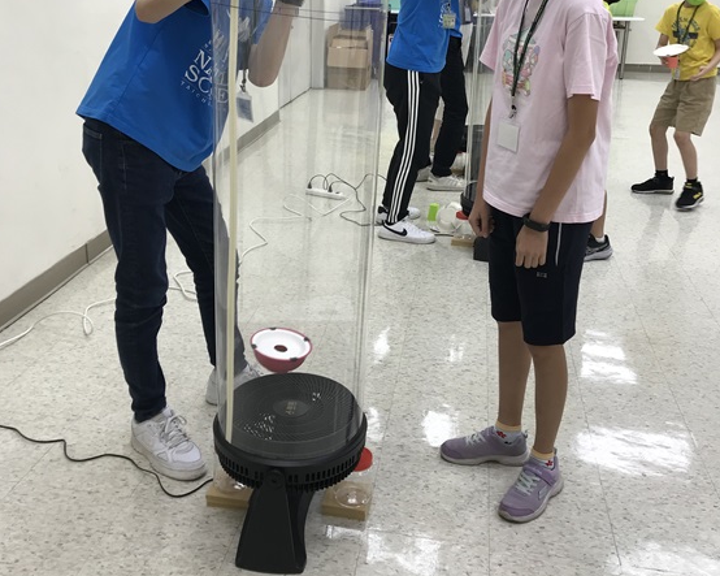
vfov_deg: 39.5
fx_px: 788
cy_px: 178
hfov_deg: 49.1
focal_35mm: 37
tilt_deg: -13.1
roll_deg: -0.8
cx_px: 359
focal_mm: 3.99
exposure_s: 1/60
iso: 25
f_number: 1.8
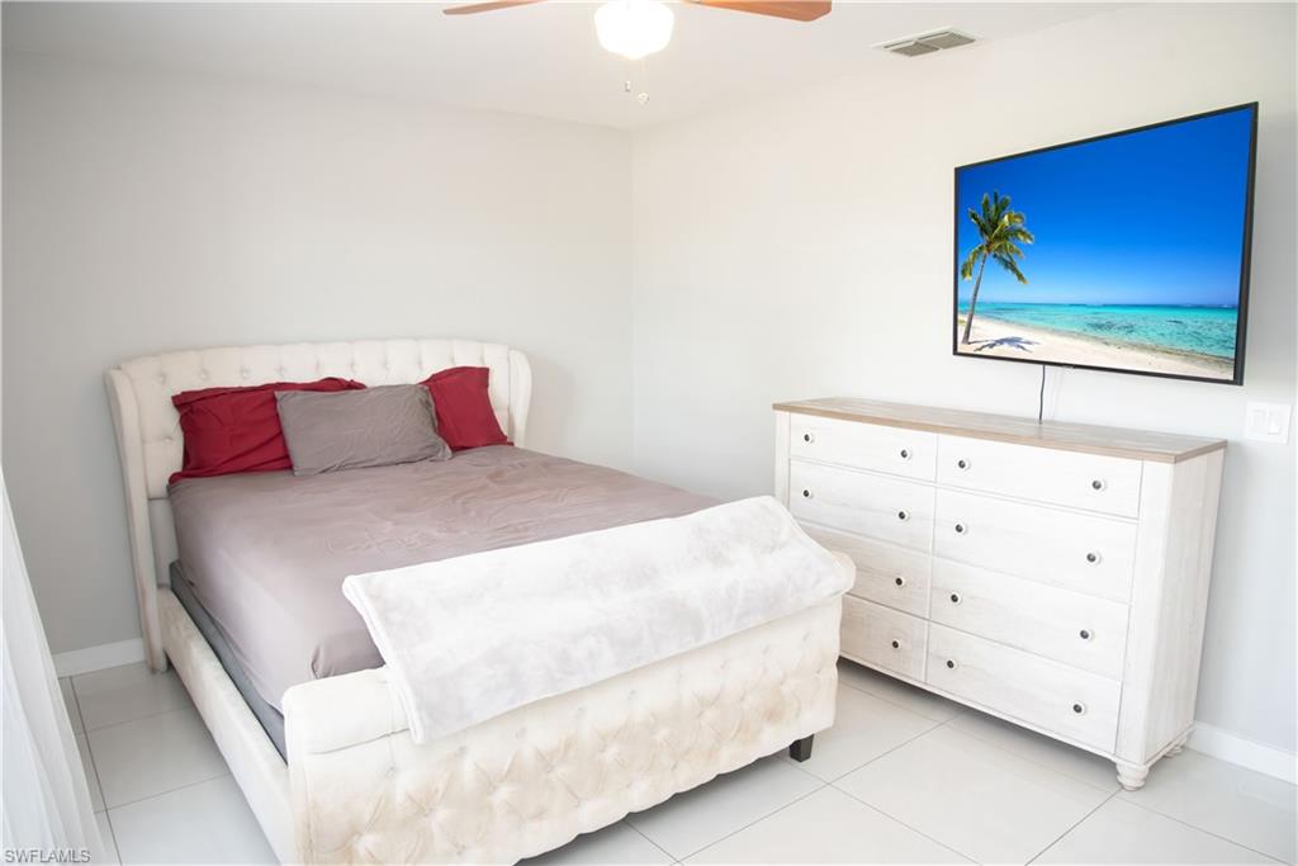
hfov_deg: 73.7
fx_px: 865
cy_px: 433
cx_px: 649
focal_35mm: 24
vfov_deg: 53.1
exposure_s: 1/100
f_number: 5
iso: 800
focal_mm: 24
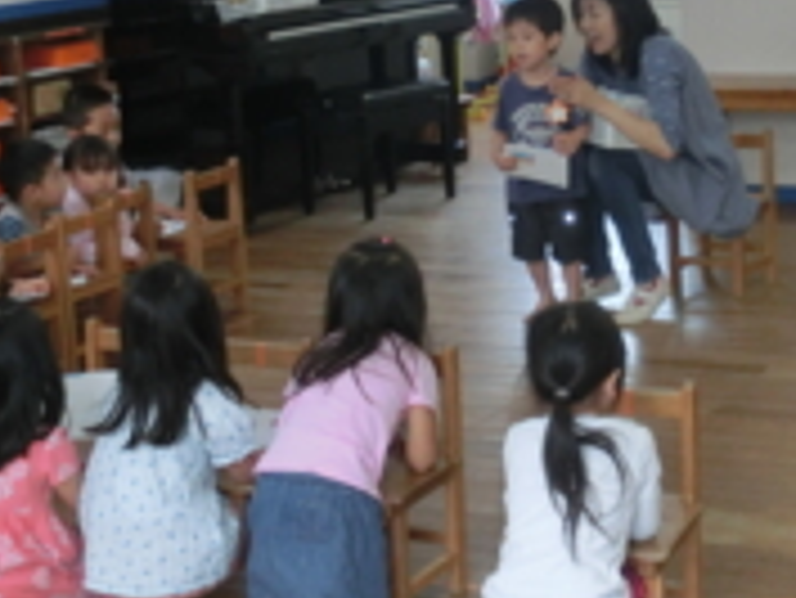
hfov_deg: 22.6
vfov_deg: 17.1
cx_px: 562
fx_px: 1979
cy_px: 193
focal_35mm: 86
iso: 320
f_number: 3.9
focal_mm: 6.67
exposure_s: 1/125
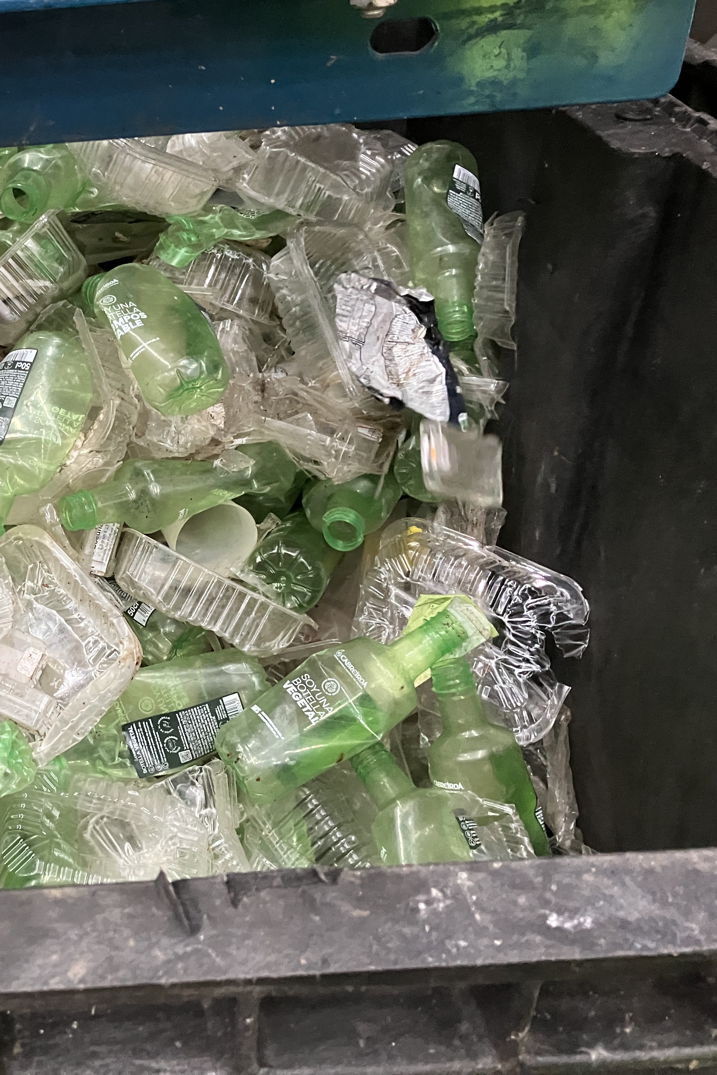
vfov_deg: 49.6
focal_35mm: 39
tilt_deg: -35.0
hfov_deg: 31.9
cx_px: 19
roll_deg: +5.2
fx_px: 1165
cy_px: 536
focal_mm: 3.99
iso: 320
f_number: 1.8
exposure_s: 1/43
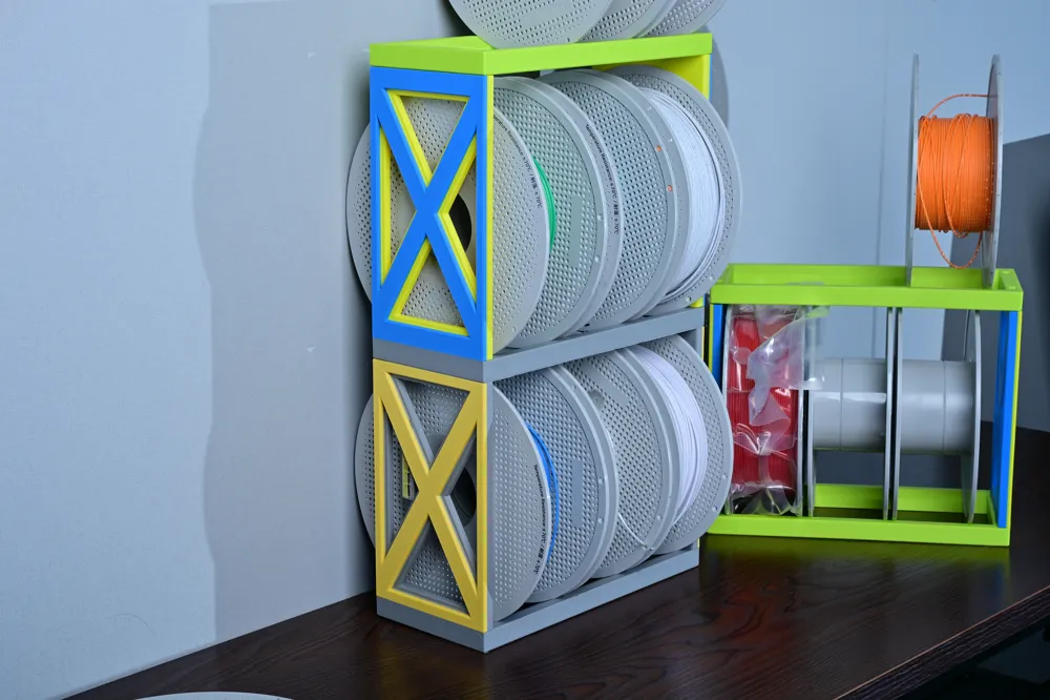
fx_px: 1808
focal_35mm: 62
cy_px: 350
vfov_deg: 21.9
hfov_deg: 32.4
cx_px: 525
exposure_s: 1/203
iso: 125
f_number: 18
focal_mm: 62
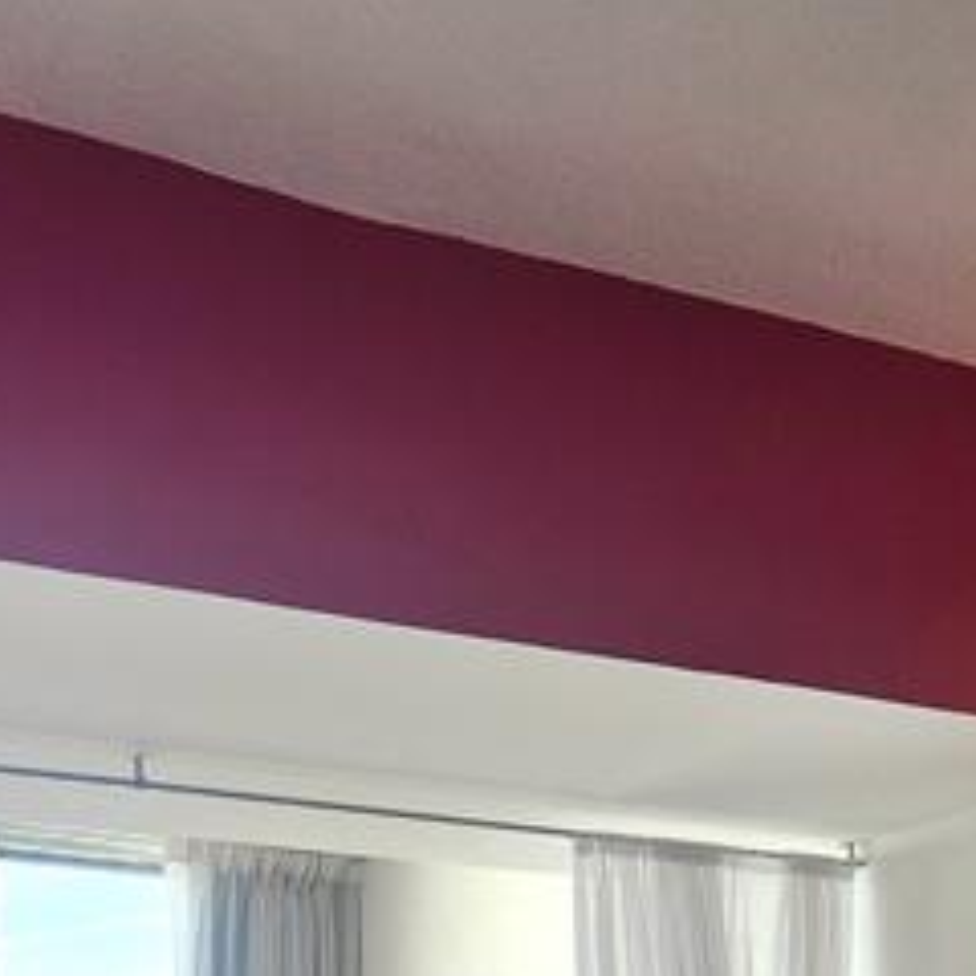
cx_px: 106
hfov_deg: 33.0
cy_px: 1452
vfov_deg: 26.0
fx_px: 1563
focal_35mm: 49
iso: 50
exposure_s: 1/124
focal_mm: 2.2
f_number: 2.2
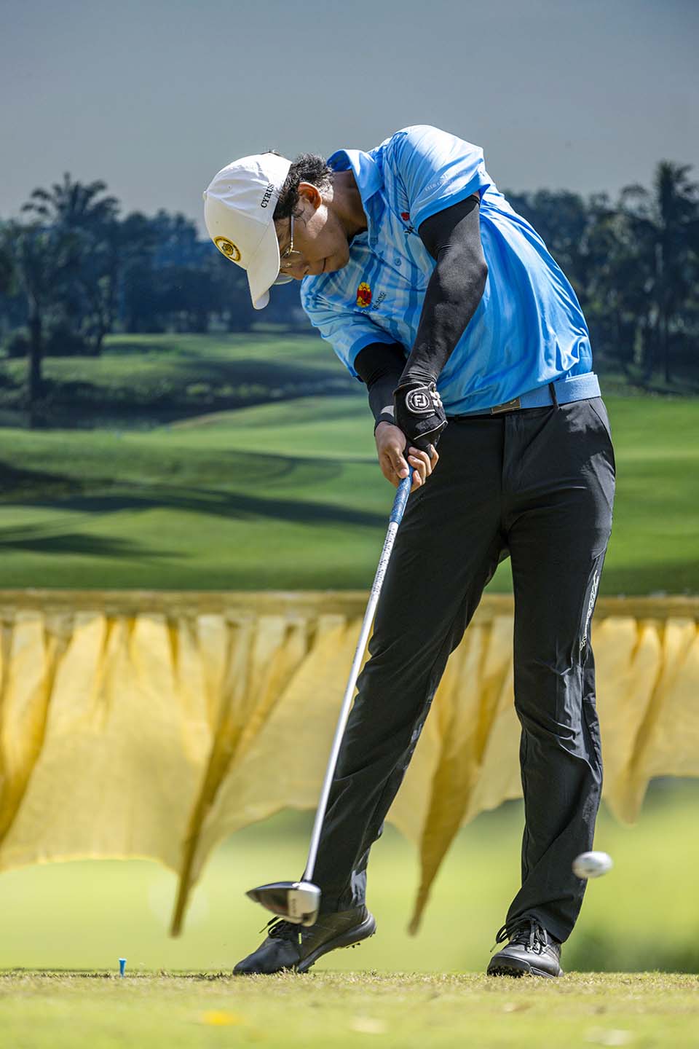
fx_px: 11649
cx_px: 350
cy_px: 524
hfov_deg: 3.4
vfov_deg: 5.2
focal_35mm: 400
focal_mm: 400
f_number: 3.2
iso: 1000
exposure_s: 1/5000
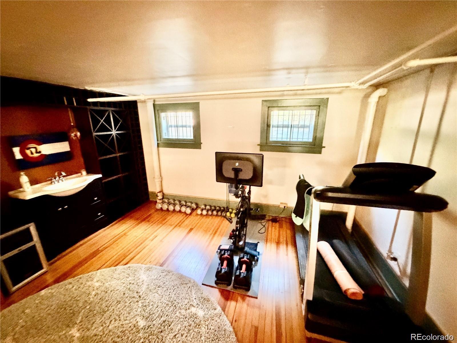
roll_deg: +0.7
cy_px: 172
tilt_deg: -16.6
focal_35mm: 14
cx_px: 228
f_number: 2.2
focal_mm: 2.22
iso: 1600
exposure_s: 1/30
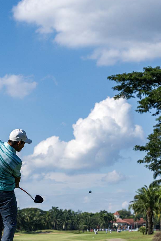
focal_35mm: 110
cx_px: 53
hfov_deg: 12.4
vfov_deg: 18.6
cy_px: 148
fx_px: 738
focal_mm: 70
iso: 320
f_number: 5
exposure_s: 1/8000
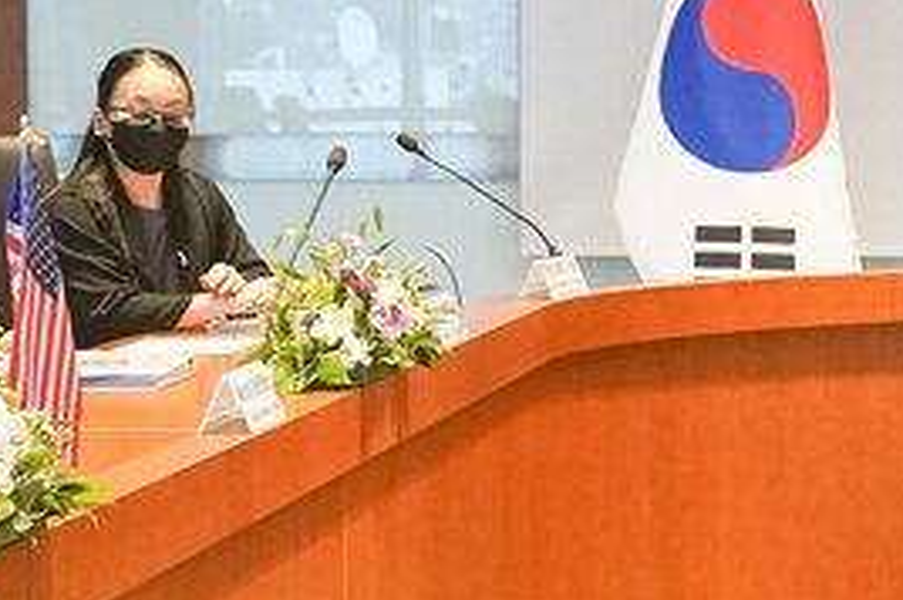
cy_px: 190
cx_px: 1179
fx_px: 3933
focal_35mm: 157
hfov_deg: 12.7
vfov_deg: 8.7
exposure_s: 1/250
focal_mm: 30
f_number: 3.2
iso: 2500
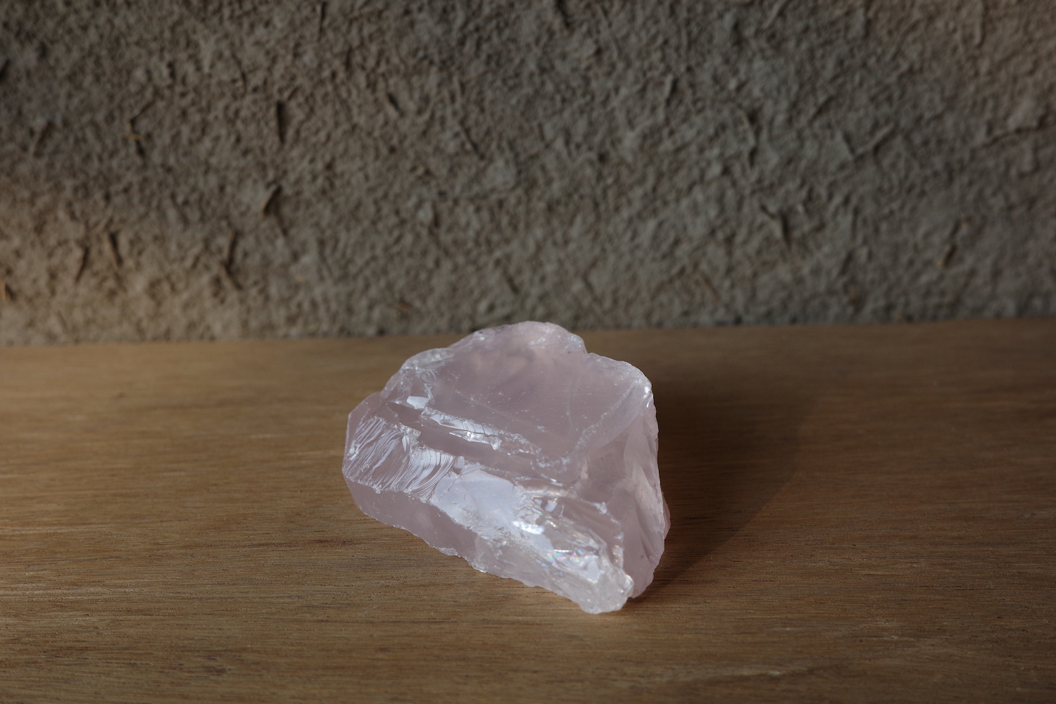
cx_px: 528
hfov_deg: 48.5
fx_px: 1173
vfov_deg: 33.4
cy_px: 352
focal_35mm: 40
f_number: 4
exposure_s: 1/250
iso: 200
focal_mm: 26
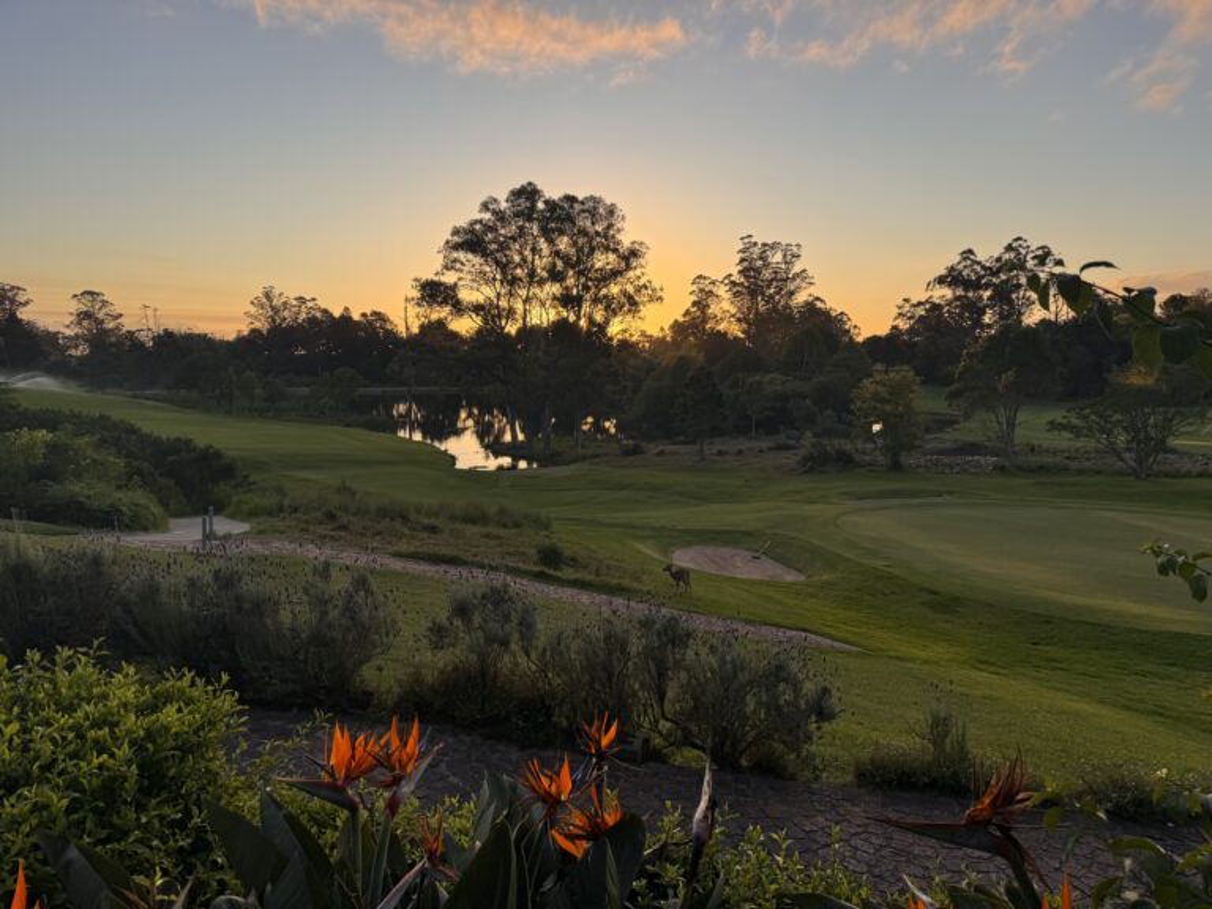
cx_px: 606
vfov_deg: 56.8
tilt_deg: -7.3
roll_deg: -0.5
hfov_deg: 71.6
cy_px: 454
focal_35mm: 24
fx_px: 840
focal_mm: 6.76
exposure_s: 1/1980
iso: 80
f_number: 1.78
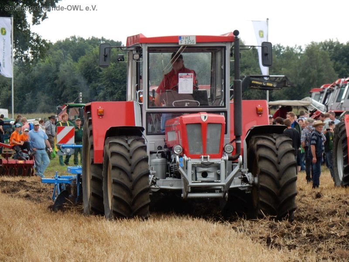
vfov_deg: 4.6
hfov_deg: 6.2
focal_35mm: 321
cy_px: 131
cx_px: 174
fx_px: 3236
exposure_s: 1/250
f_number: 6.3
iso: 280
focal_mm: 57.3
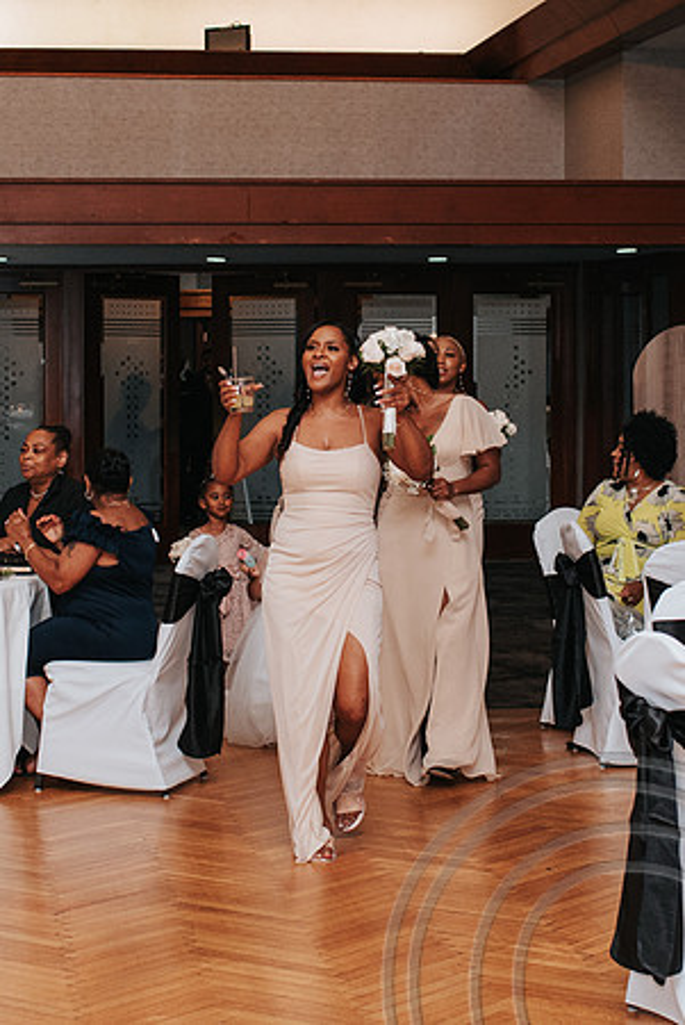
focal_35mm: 90
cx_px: 336
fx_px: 2575
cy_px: 435
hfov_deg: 15.2
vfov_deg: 22.5
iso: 1000
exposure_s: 1/200
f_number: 3.2
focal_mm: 35
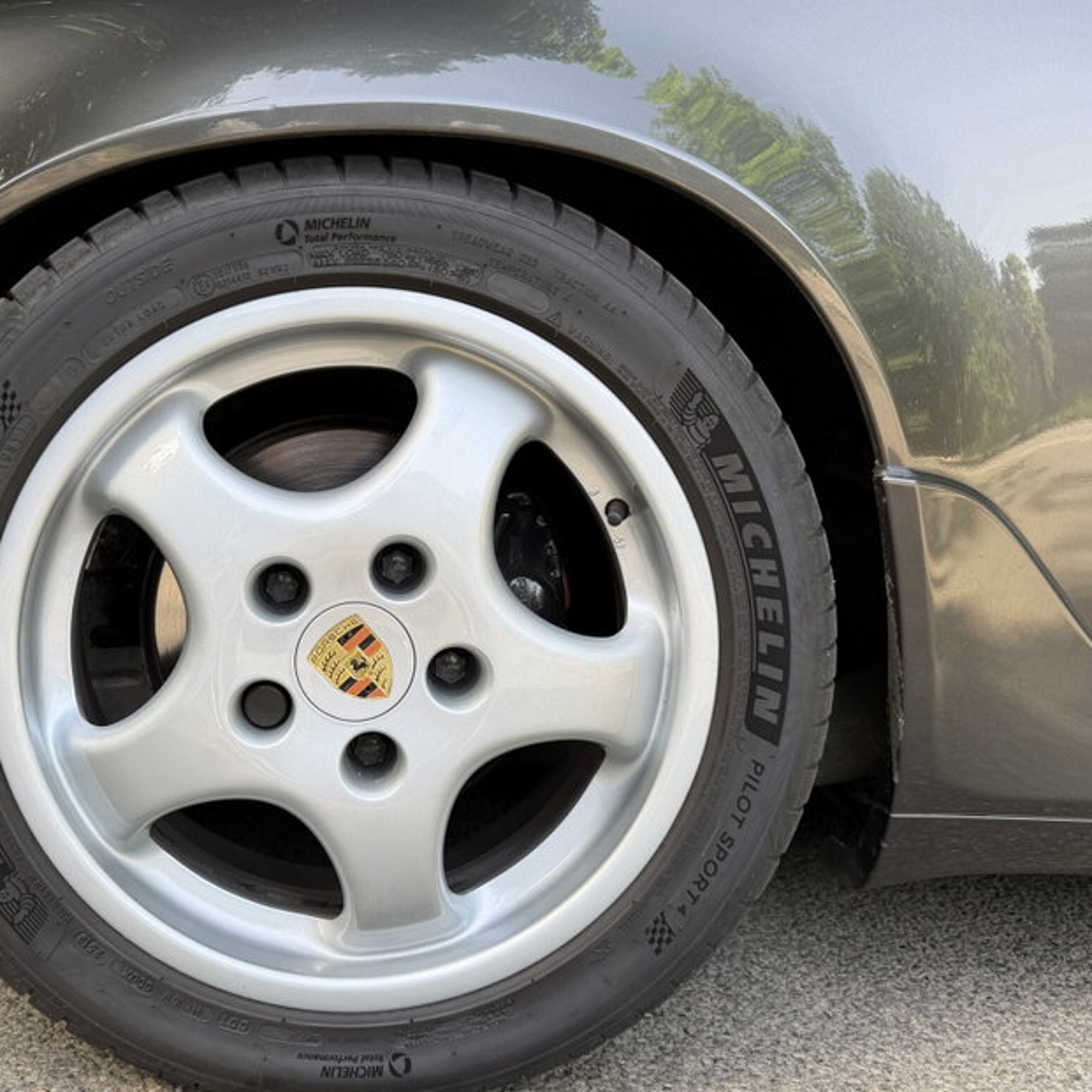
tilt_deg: -8.9
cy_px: 571
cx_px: 360
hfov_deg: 46.5
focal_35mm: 35
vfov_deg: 47.2
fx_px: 1249
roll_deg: -0.8
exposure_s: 1/248
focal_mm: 6.76
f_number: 1.78
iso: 64
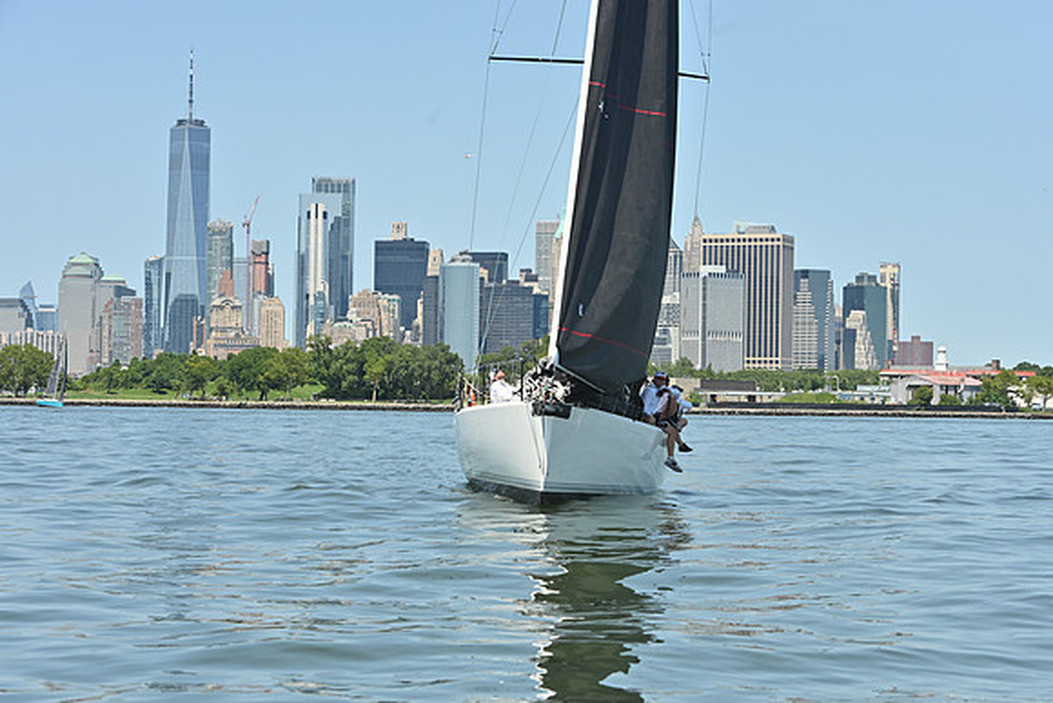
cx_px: 526
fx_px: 2633
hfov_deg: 22.6
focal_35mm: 90
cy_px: 352
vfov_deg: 15.2
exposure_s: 1/1000
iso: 320
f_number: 8
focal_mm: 90
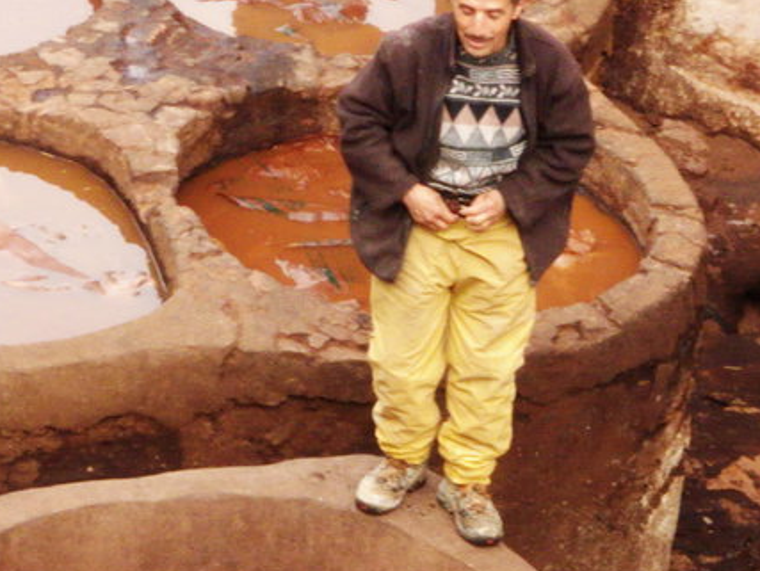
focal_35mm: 424
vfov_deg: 3.5
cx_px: -34
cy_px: 541
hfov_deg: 4.7
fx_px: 9317
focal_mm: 24.7
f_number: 8
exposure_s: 1/60
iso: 400
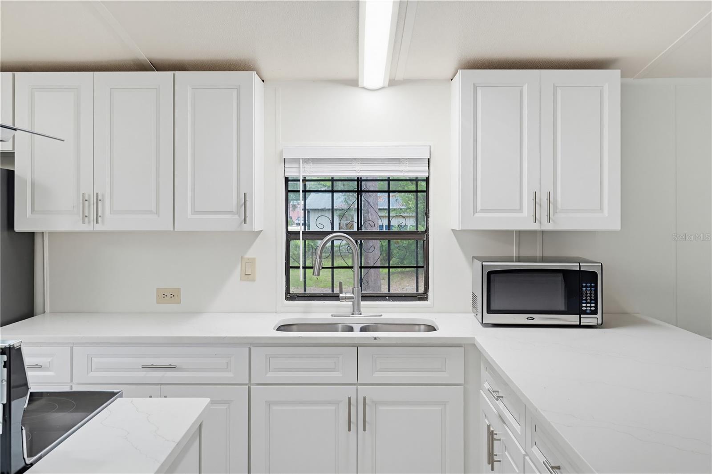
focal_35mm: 33
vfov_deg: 40.0
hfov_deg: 57.2
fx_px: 652
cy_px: 237
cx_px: 356
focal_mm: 33
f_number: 9
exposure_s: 1/40
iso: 800
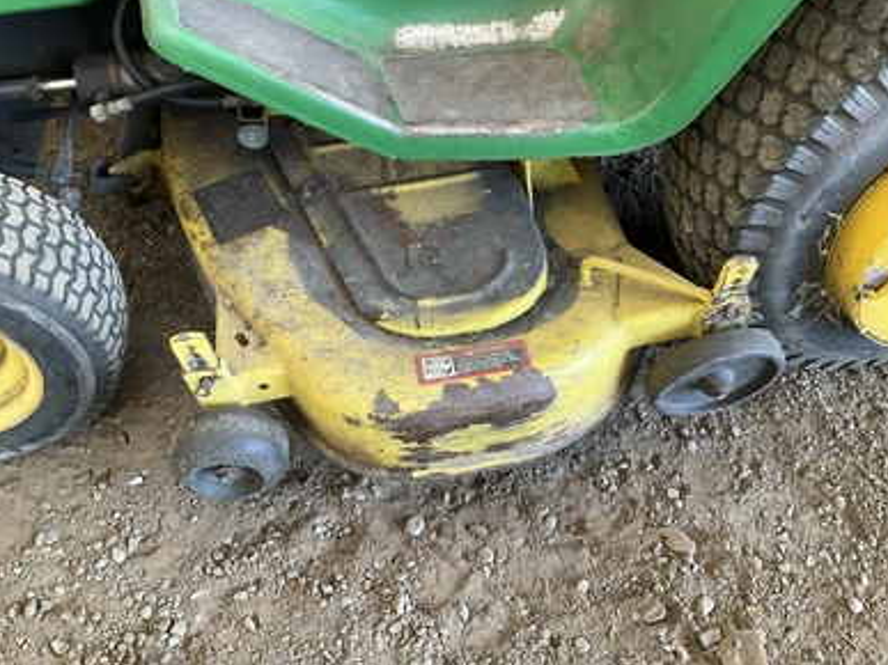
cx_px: 454
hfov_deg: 60.0
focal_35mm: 30
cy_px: 335
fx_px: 769
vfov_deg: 46.8
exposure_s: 1/122
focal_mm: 3
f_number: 1.8
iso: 64
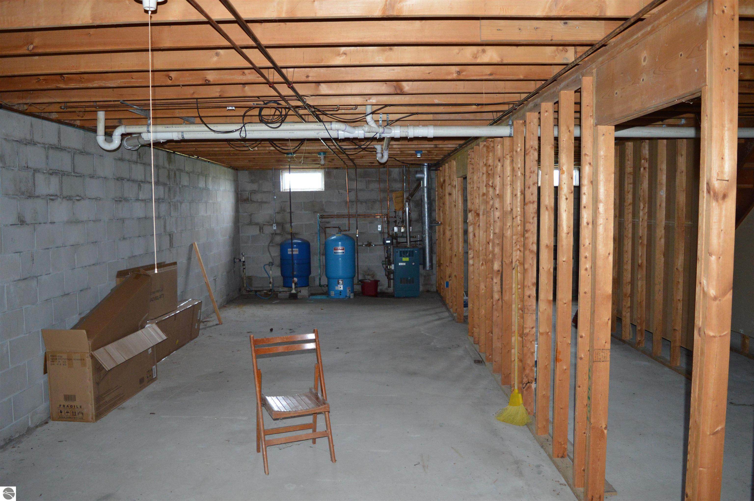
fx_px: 565
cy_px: 250
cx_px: 377
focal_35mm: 27
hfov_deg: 67.4
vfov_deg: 47.8
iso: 1100
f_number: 3.5
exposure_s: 1/60
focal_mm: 18
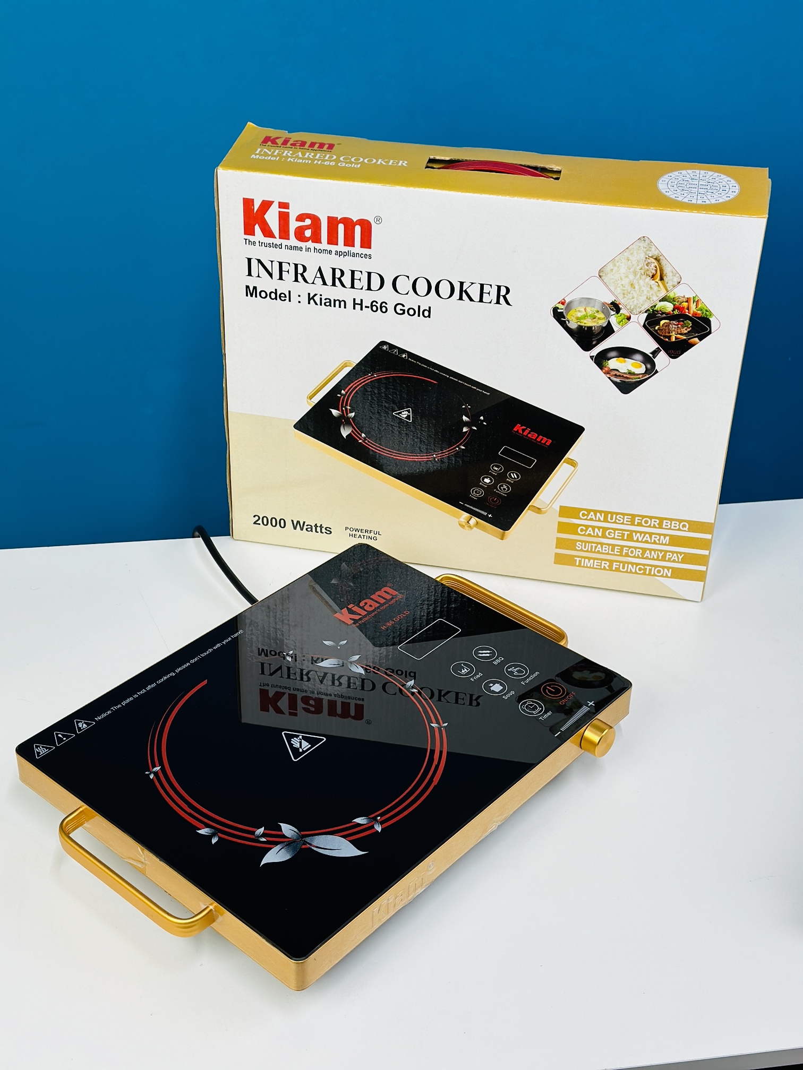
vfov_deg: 39.7
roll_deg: -2.2
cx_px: 402
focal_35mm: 48
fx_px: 1485
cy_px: 535
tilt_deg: -32.5
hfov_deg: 30.3
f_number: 1.78
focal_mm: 6.86
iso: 64
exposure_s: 1/101
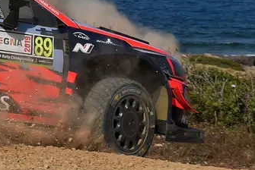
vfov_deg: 4.9
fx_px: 1978
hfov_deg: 7.3
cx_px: -114
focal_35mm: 279
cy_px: -118
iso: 125
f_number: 10
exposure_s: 1/1000
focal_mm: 52
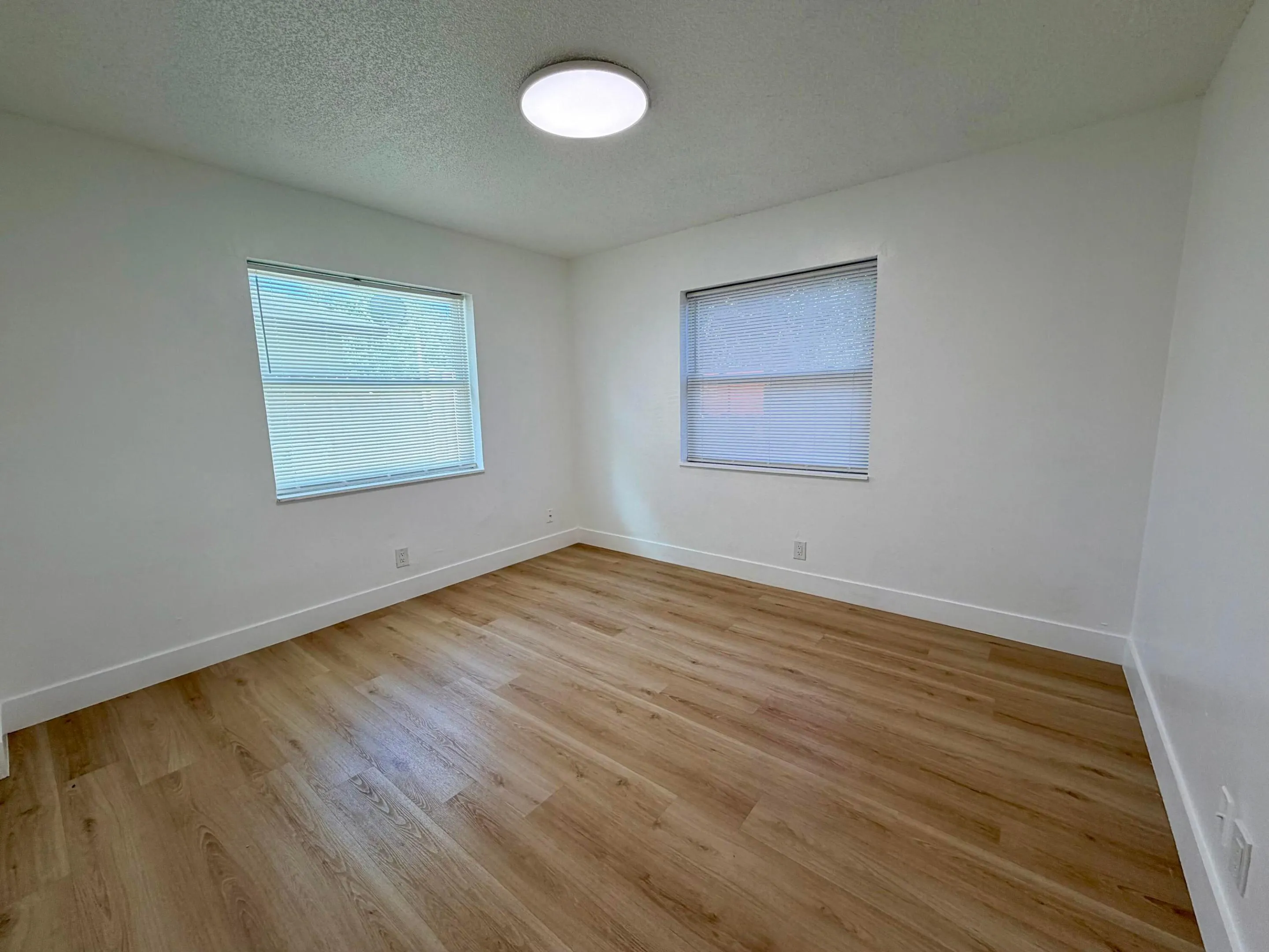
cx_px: 634
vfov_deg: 85.7
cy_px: 476
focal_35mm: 14
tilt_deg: -8.6
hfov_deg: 102.1
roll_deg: +1.7
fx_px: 513
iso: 64
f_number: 2.2
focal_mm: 2.22
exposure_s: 1/121
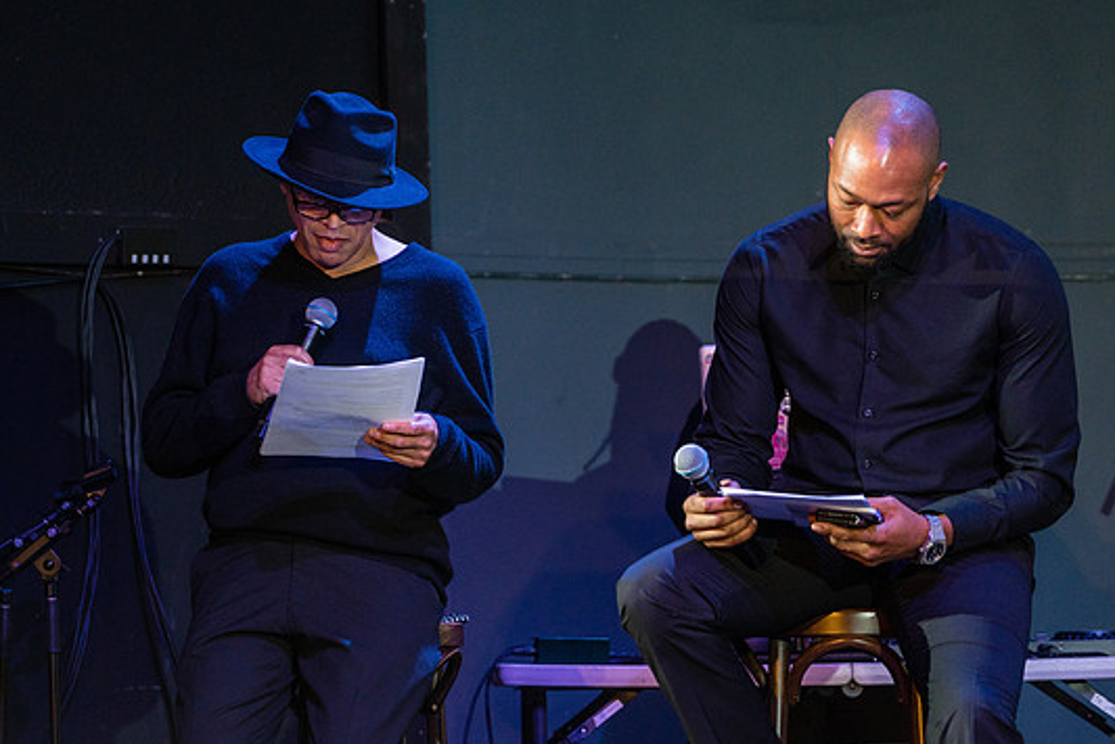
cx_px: 593
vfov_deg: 6.2
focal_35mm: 222
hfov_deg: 9.3
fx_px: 6879
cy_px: 418
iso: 2000
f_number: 4
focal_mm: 177
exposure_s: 1/250
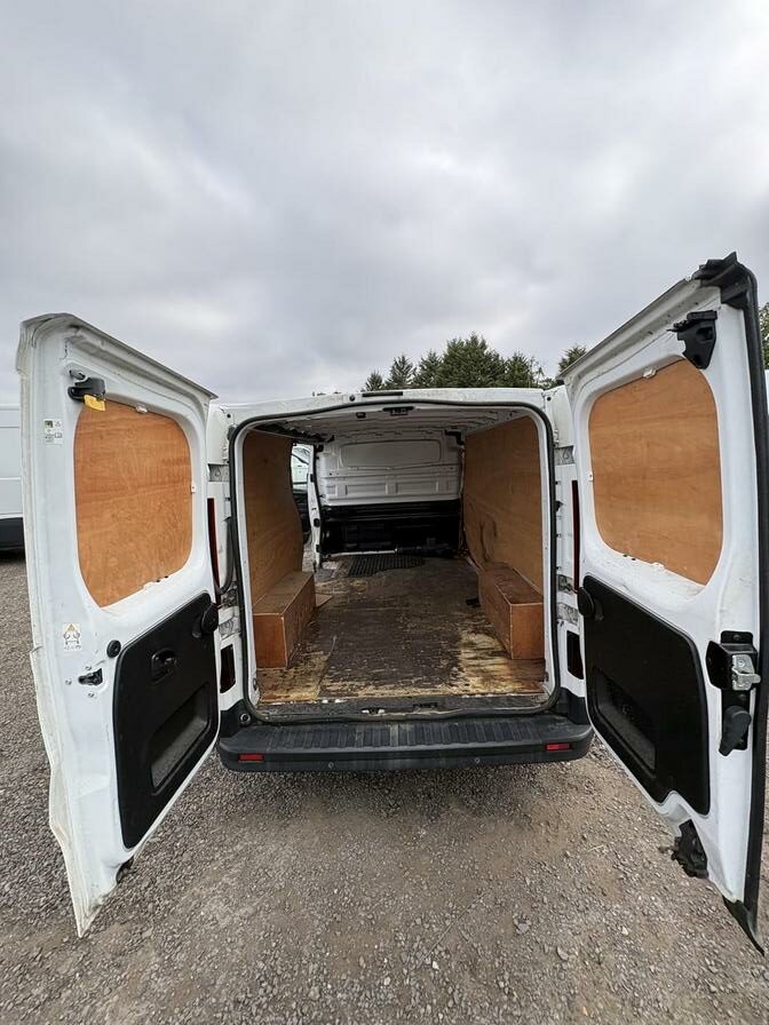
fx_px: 415
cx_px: 384
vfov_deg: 102.1
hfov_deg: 85.7
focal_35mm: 14
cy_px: 512
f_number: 2.2
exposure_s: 1/756
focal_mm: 2.22
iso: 50
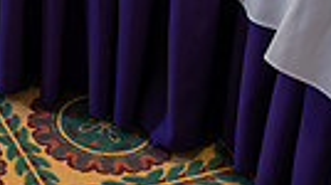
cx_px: -190
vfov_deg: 8.7
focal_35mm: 127
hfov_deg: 15.4
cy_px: -238
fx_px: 1113
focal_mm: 28
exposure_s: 1/100
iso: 640
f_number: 3.5
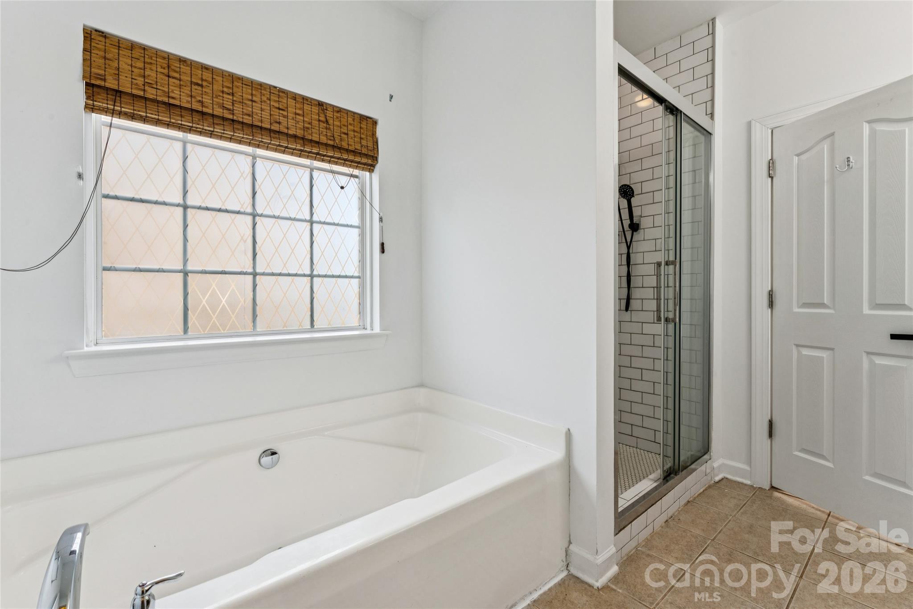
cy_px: 304
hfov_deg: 98.2
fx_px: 396
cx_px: 456
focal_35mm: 16
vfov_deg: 75.1
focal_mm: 15.6
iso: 200
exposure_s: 1/25
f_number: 13
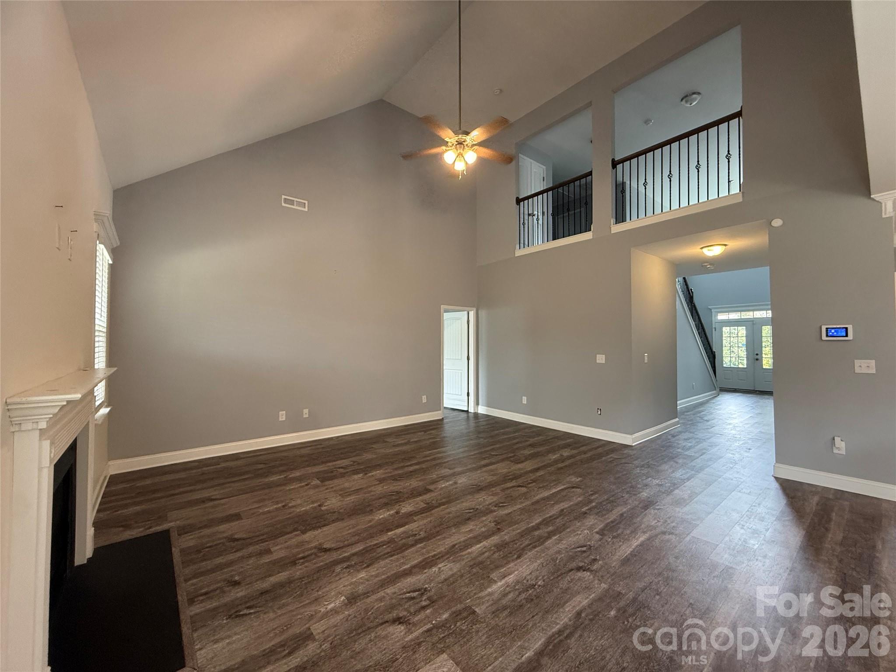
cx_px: 448
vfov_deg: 85.7
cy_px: 336
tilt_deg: +1.1
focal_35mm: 14
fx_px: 362
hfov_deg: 102.1
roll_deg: +0.1
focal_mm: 2.22
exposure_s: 1/60
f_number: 2.2
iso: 320
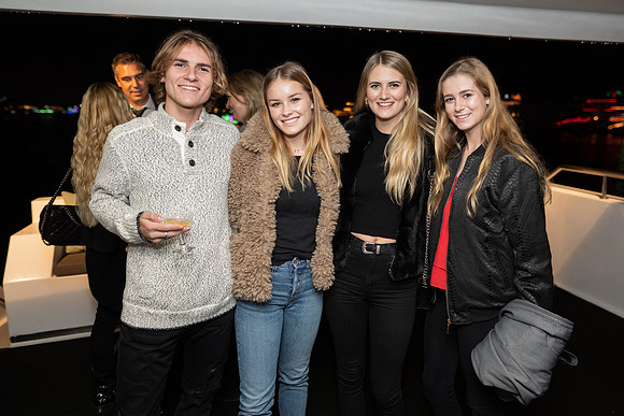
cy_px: 199
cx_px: 343
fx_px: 458
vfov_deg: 48.9
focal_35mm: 26
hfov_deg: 68.4
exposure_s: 1/250
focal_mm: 24
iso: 1600
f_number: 2
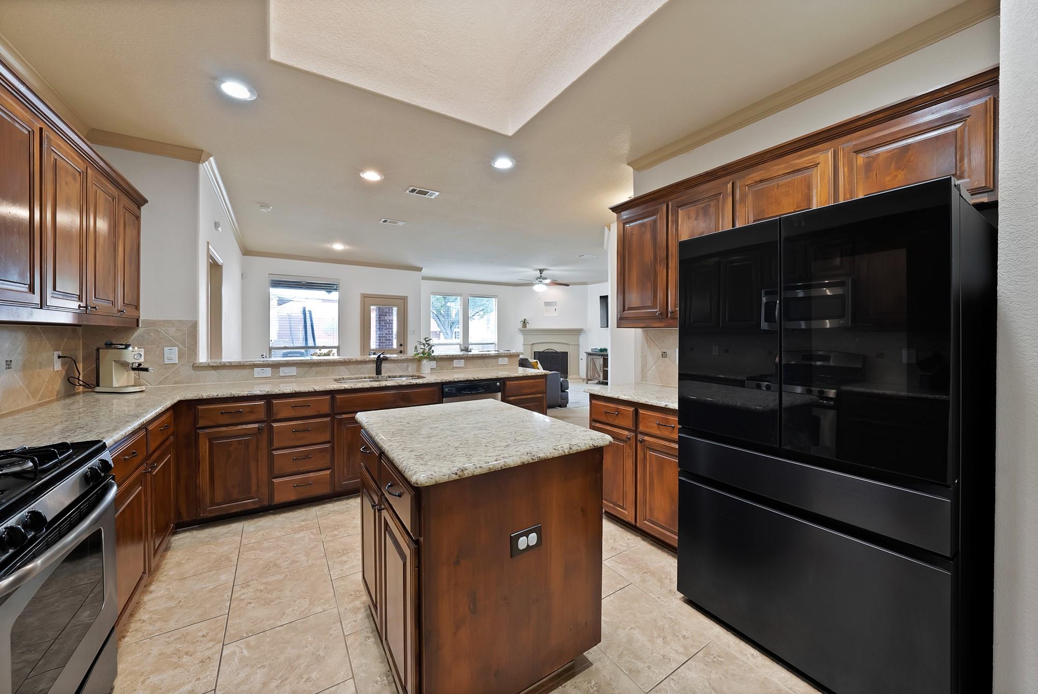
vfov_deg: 90.1
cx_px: 519
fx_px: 346
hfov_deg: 112.6
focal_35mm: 12
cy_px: 347
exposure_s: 1/1.67
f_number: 9
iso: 640
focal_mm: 12
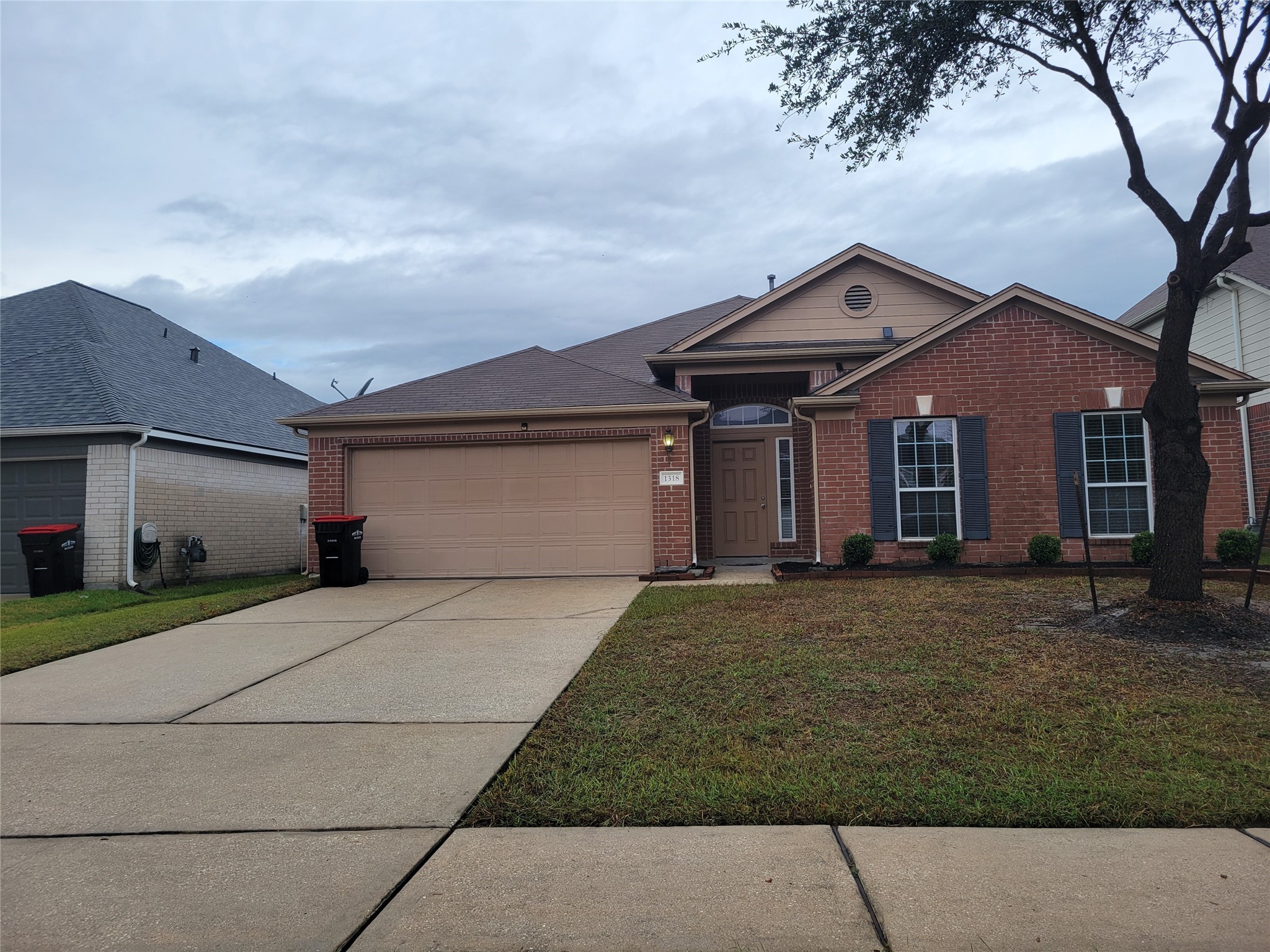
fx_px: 954
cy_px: 476
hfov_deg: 67.3
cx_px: 635
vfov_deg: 53.1
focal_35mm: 26
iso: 40
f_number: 1.8
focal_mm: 5.4
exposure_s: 1/864
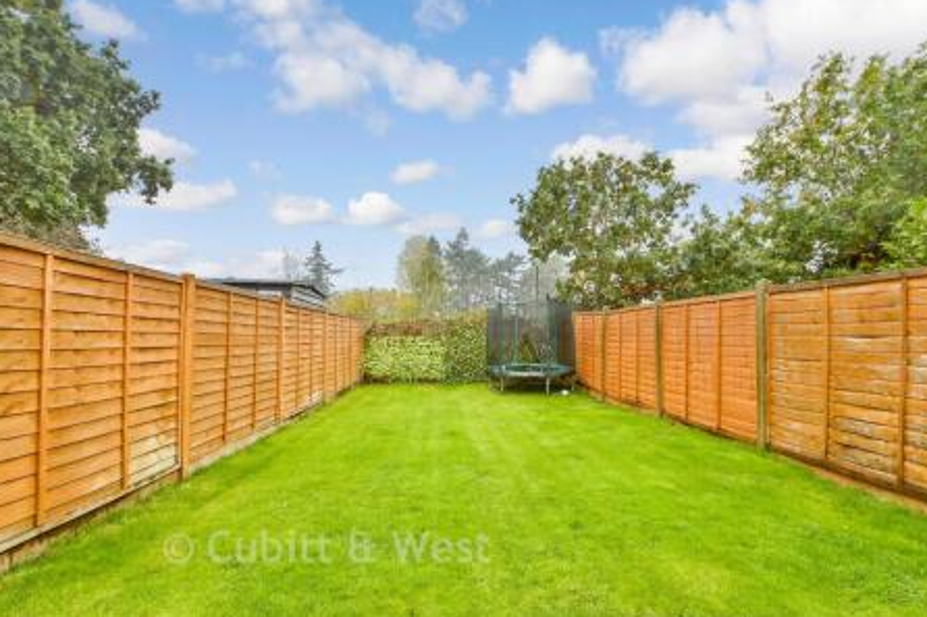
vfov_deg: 73.7
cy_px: 321
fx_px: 412
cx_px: 484
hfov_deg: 96.7
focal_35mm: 16
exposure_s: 1/60
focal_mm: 10
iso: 160
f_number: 8
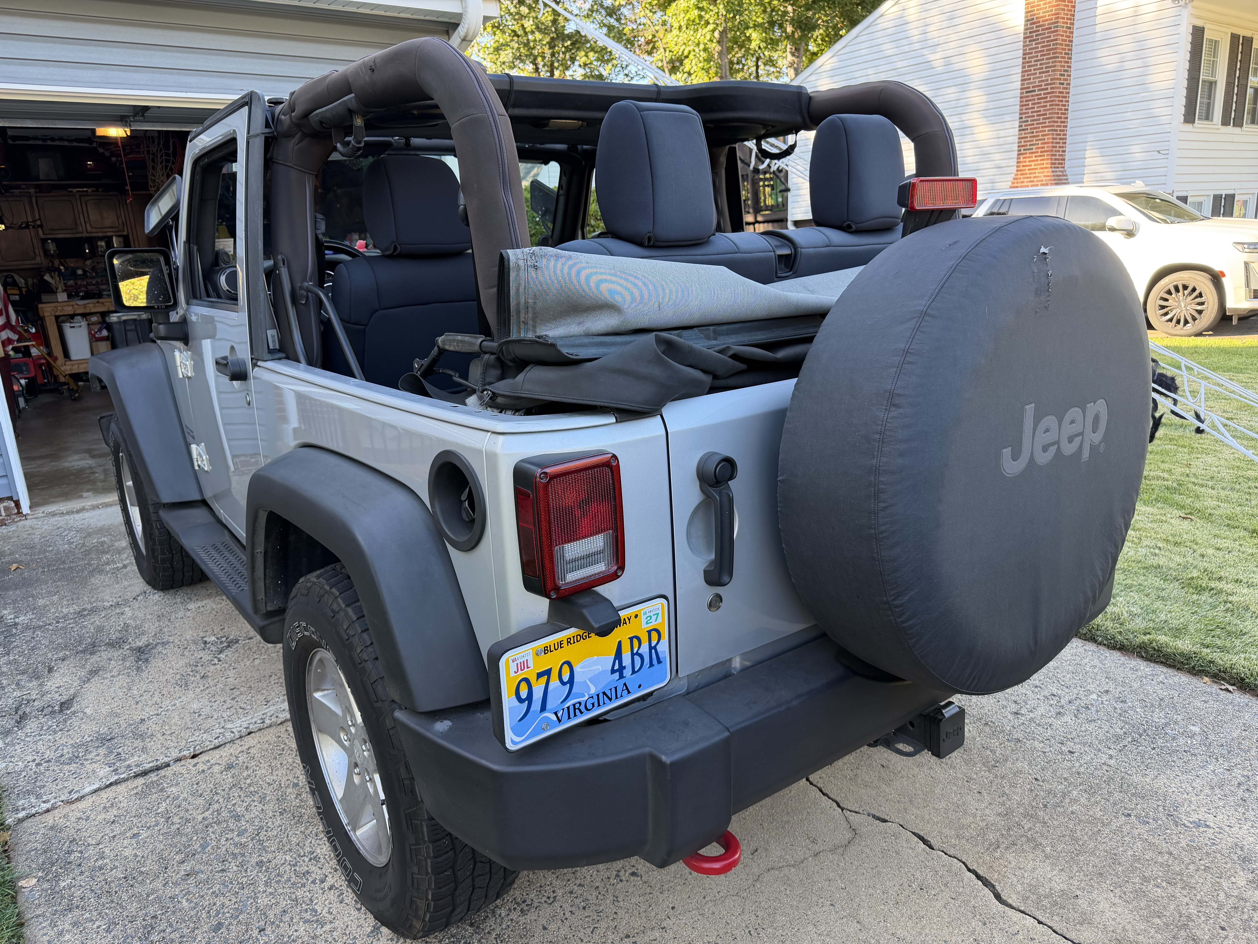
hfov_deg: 71.6
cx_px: 629
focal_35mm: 24
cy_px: 472
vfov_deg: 56.8
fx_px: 872
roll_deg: +3.3
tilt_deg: -15.4
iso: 80
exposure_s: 1/174
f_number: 1.78
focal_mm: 6.76
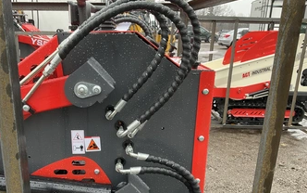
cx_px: 124
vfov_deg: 34.2
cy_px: 129
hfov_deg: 52.4
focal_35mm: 37
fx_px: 310
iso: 40
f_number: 1.8
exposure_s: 1/122
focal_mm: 3
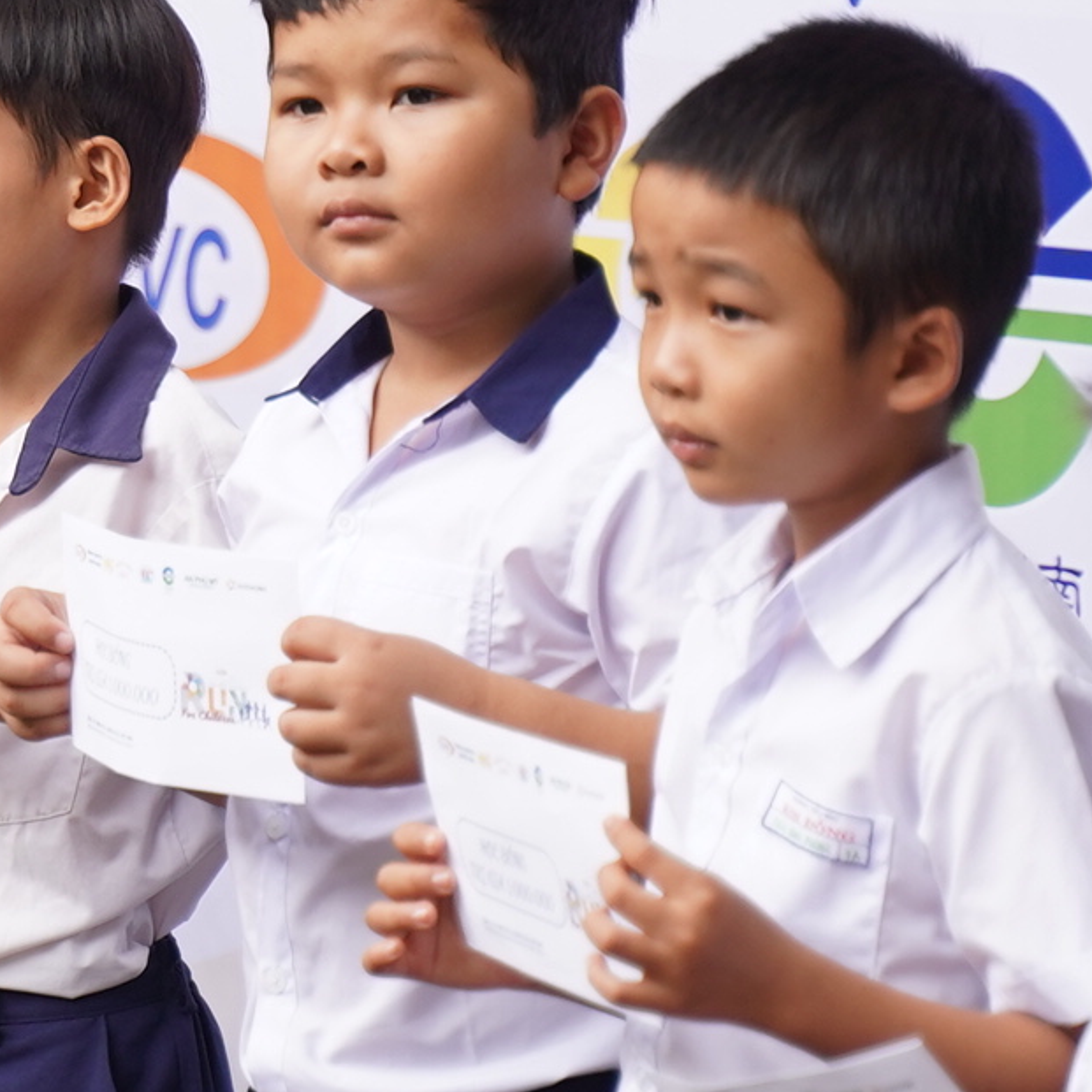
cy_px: -287
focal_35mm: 284
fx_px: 10136
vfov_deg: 6.1
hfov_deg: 6.1
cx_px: -584
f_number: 3.2
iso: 250
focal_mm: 69
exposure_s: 1/500
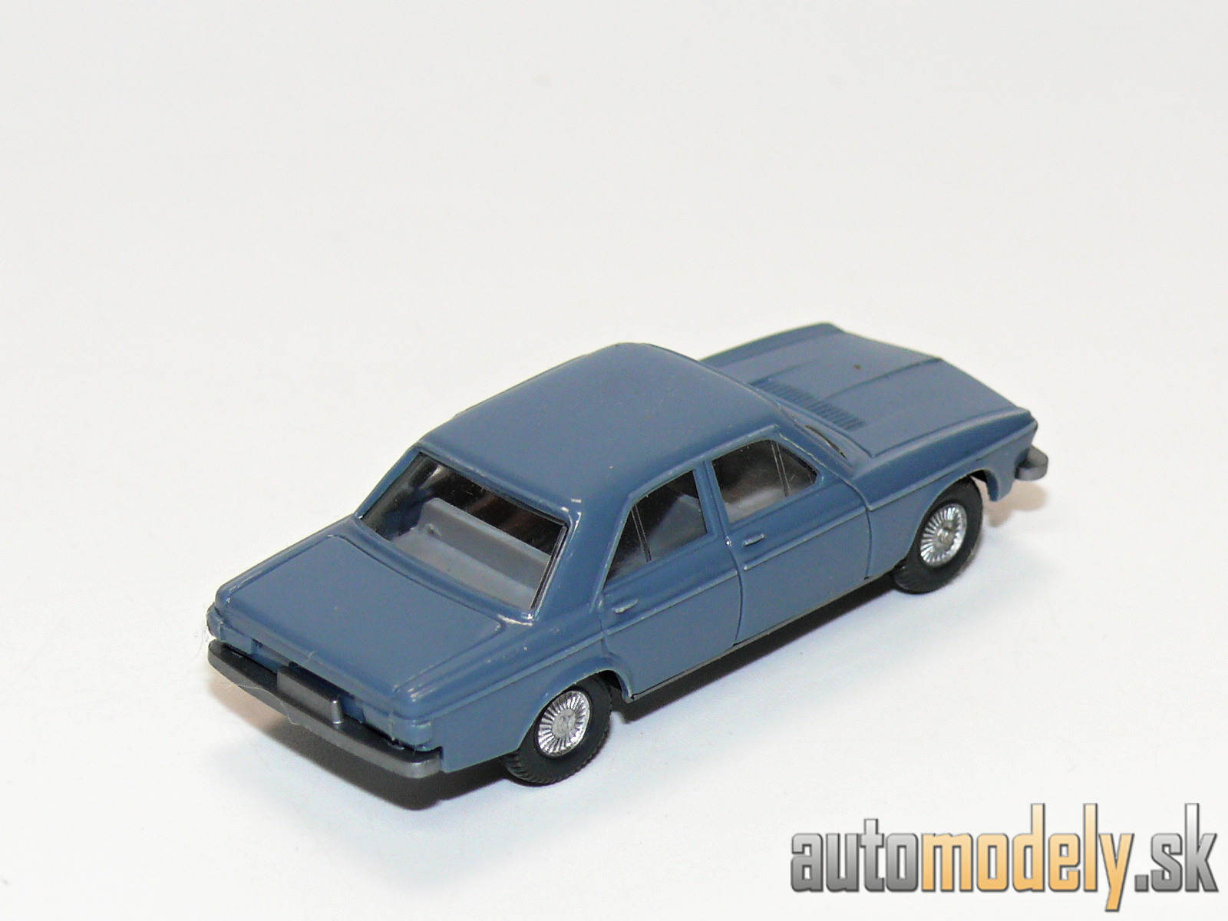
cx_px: 614
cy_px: 460
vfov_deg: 10.8
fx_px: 4860
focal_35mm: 137
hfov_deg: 14.4
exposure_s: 1/30
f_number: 4
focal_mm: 16.4
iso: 100
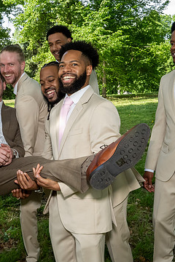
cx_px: 41
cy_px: 121
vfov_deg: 43.6
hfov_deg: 29.3
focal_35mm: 45
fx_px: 328
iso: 1600
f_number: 11
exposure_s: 1/250
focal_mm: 18
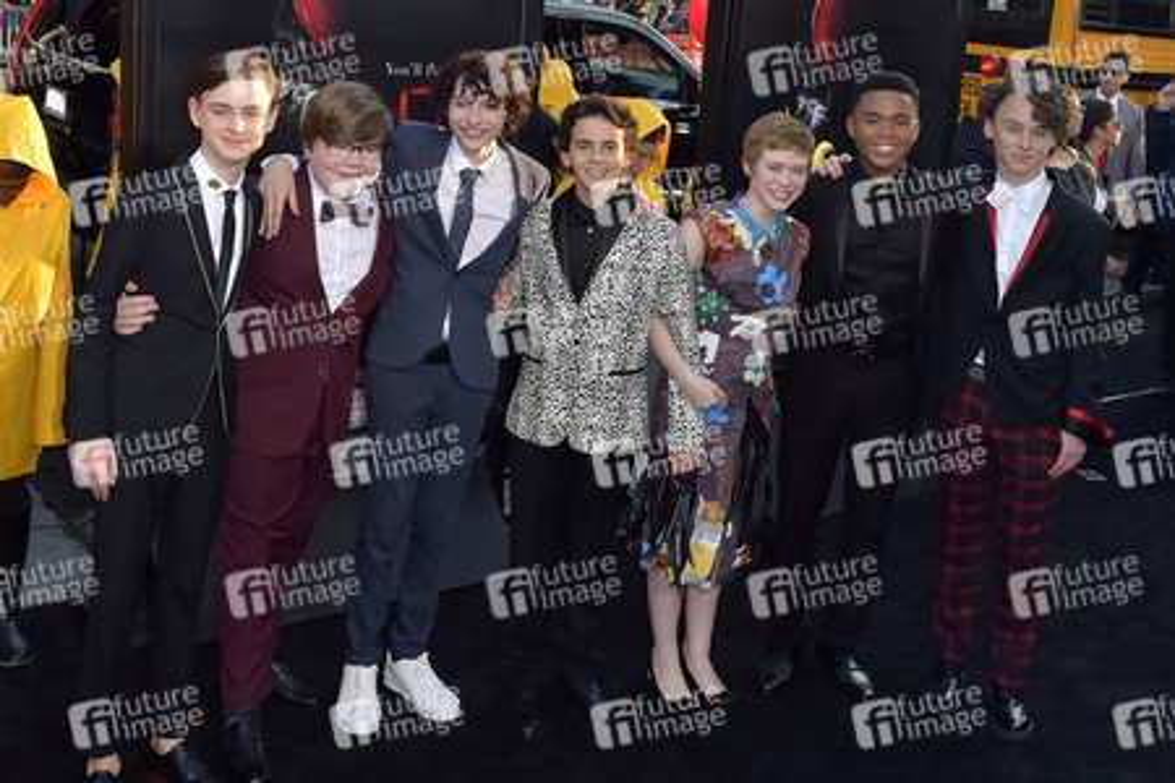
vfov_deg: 42.3
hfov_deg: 60.3
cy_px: 392
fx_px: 1012
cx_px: 588
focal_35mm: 31
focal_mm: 31
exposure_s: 1/250
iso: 500
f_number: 6.3
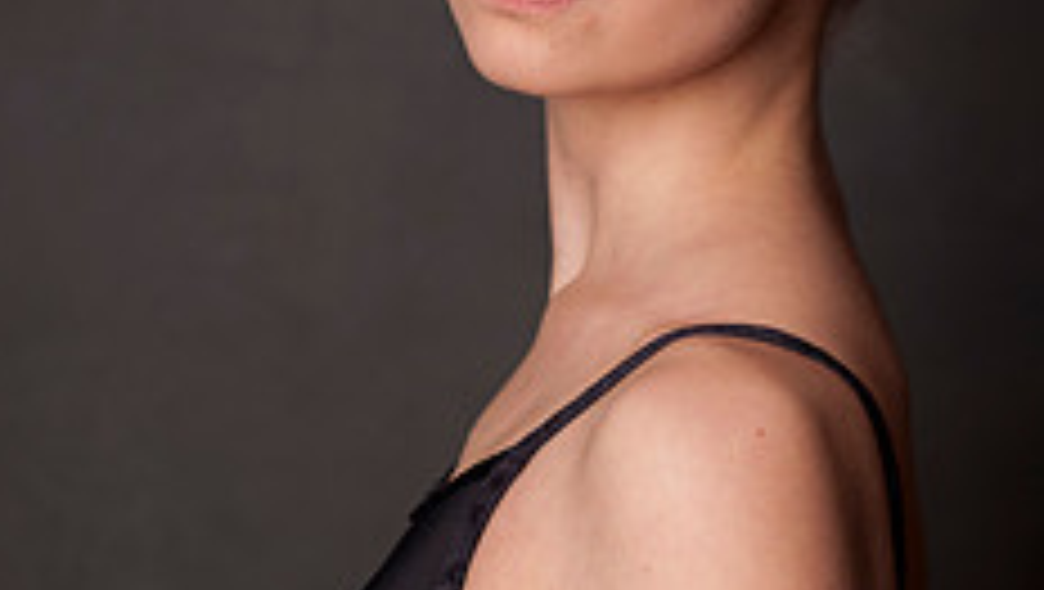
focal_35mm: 142
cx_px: 610
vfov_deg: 8.6
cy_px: 252
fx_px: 3935
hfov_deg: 15.1
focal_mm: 70
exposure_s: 1/160
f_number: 4
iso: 100
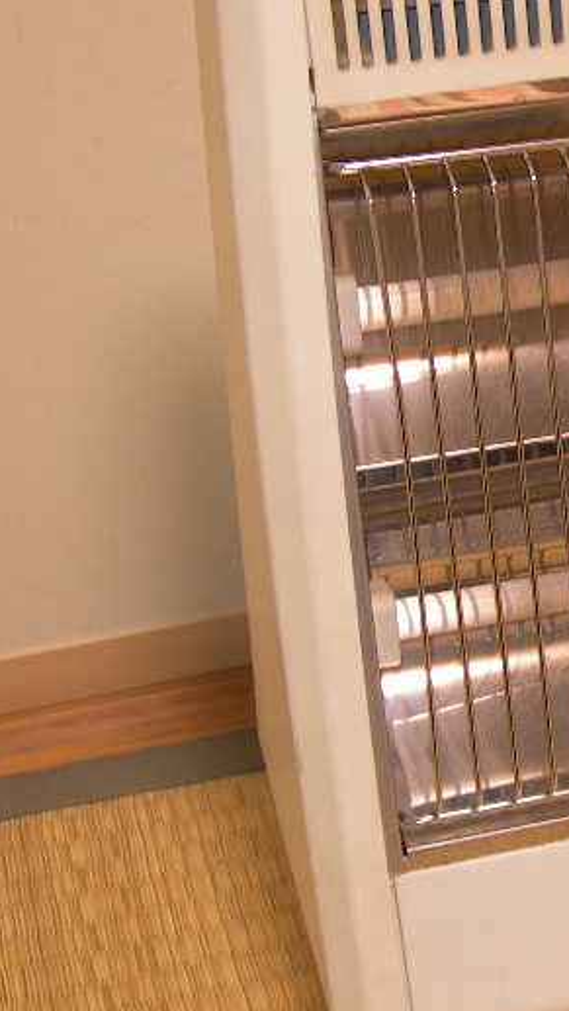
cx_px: 808
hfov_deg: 14.0
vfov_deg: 25.8
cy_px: 403
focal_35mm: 82
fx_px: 2198
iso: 50
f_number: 2.8
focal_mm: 7.8
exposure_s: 1/3.7
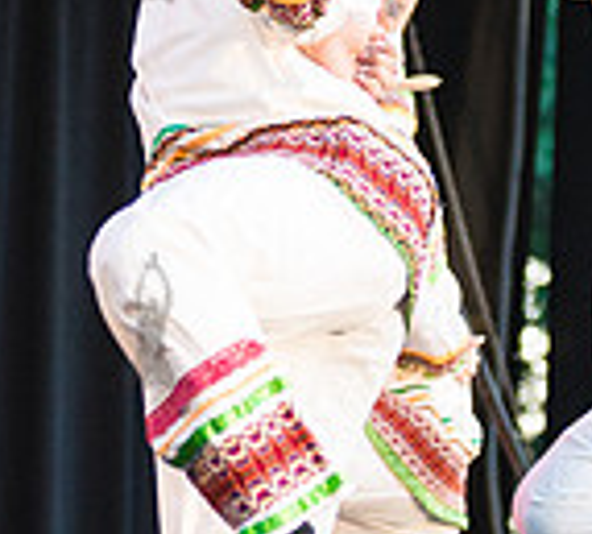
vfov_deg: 7.1
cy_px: 319
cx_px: 204
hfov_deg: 7.9
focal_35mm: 232
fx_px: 4275
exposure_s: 1/640
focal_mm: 55
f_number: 2.8
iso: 2000
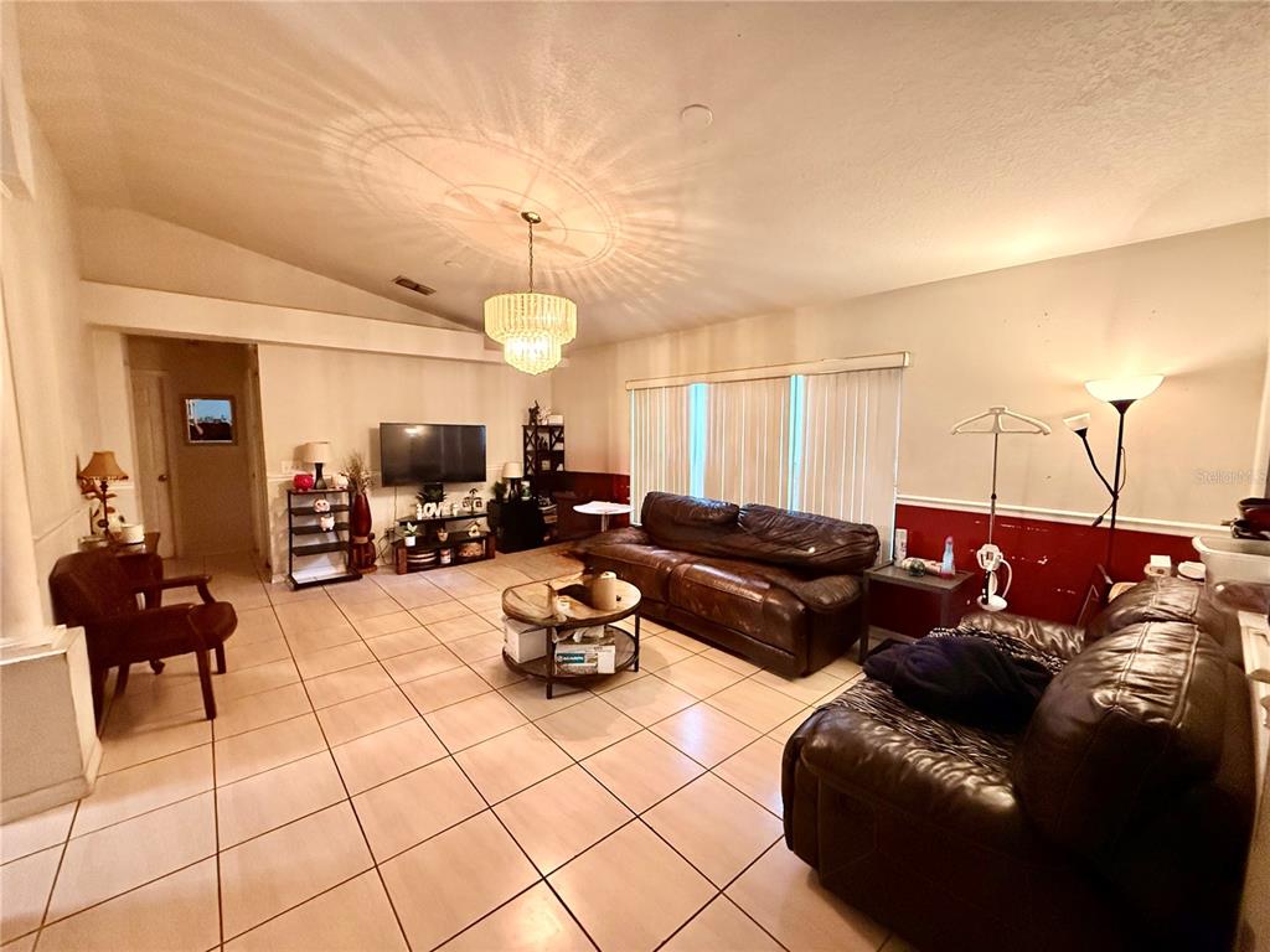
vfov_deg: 85.7
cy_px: 476
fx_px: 514
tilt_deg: -4.3
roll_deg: -0.3
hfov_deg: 102.1
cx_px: 635
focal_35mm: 14
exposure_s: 1/60
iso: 1000
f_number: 2.2
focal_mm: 2.22
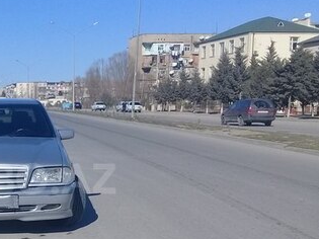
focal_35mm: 65
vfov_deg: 22.4
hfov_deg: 28.3
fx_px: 599
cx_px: 12
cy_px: 179
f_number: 2.2
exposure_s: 1/2123
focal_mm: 3.3
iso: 50
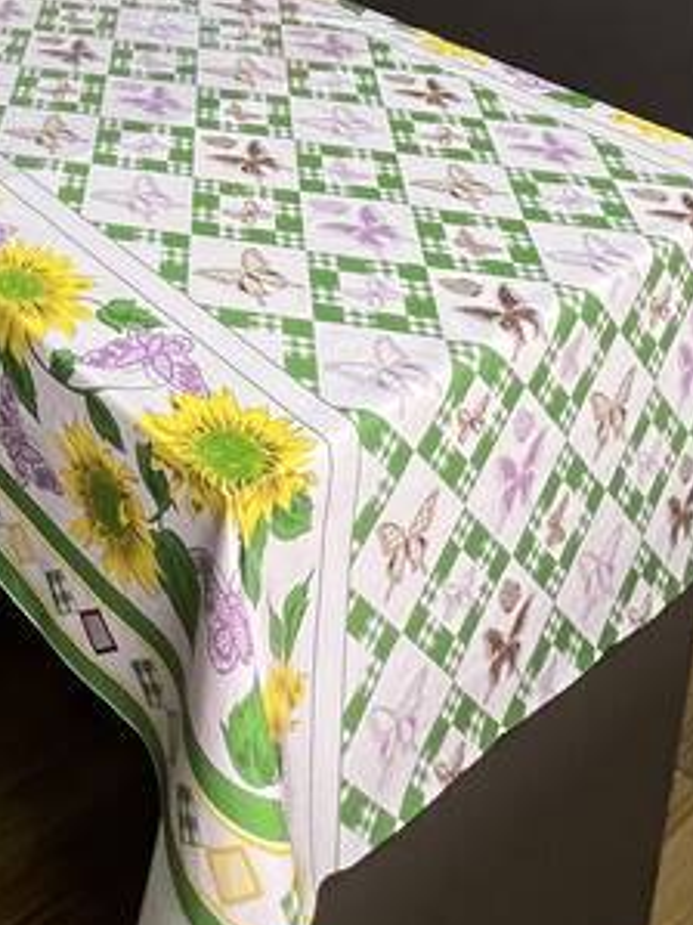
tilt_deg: -5.4
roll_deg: -0.4
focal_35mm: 47
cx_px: -40
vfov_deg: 29.2
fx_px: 1255
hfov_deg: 28.5
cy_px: -384
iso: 250
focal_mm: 1.57
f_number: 1.8
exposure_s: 1/60
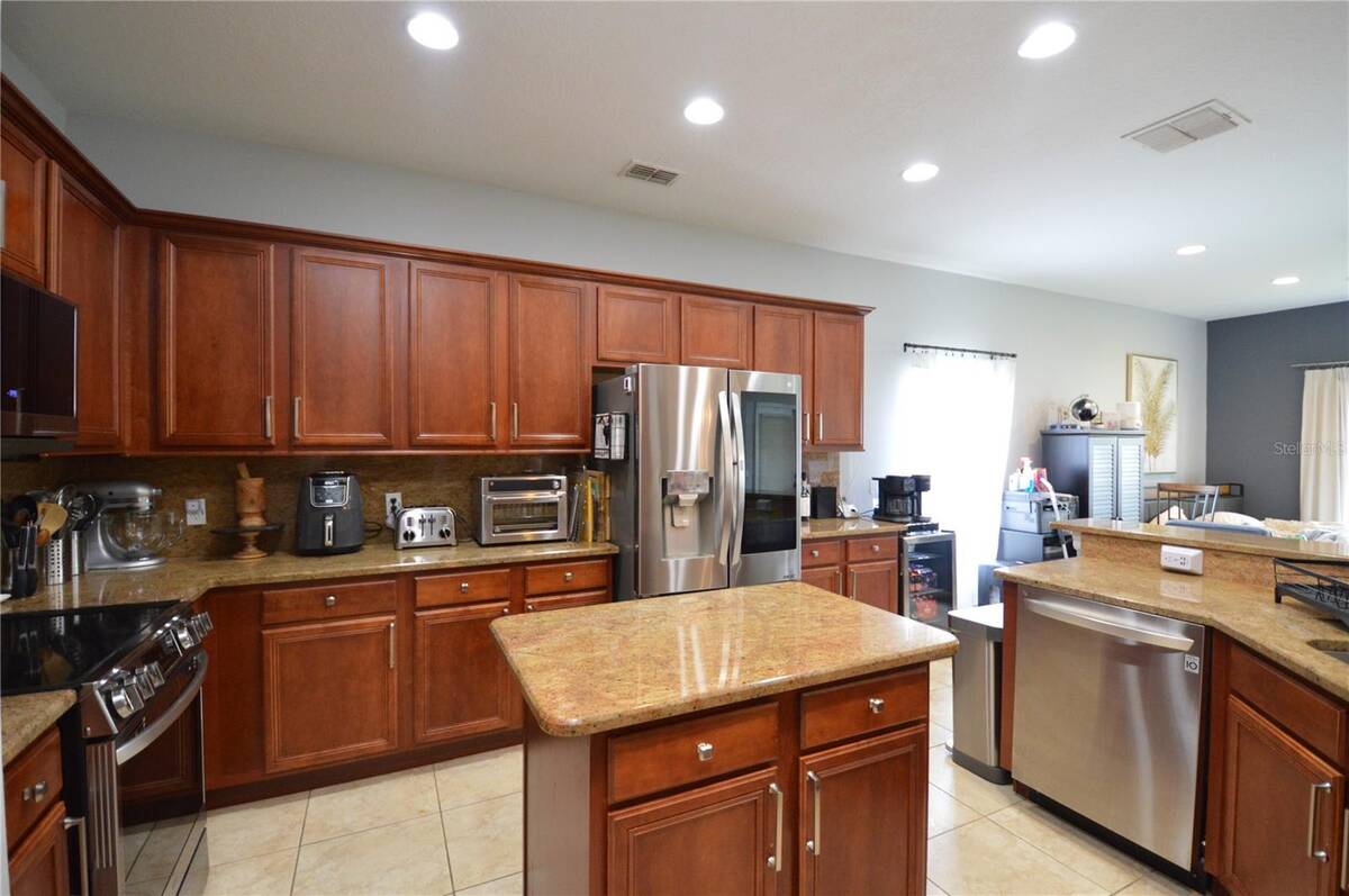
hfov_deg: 100.5
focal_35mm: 15
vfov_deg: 77.2
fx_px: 561
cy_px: 448
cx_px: 674
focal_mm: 10
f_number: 3.5
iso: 1800
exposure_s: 1/60
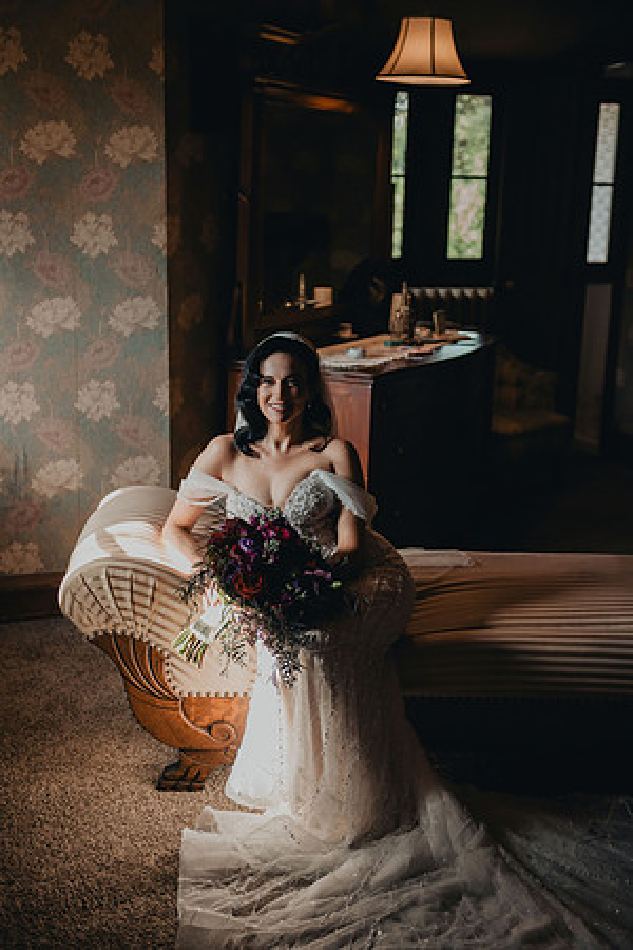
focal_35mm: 48
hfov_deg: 28.1
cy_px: 475
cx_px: 316
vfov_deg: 41.1
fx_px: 1266
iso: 1250
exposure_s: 1/640
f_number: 2.8
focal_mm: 48
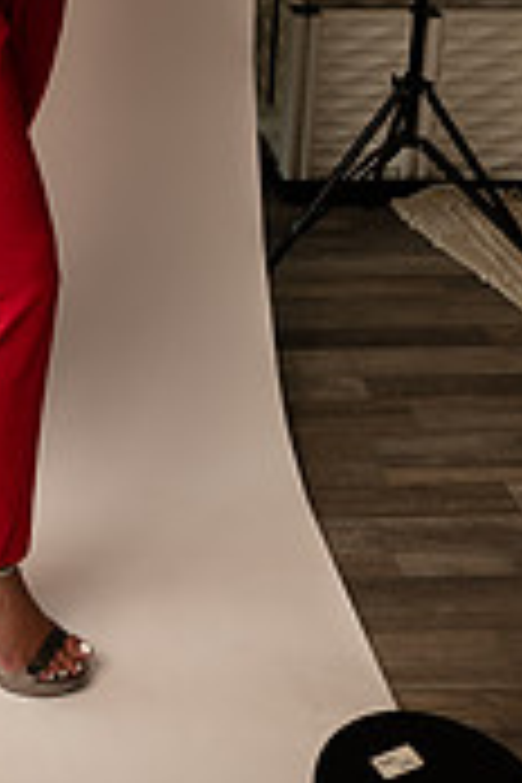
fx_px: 1348
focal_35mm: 62
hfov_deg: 20.7
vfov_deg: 28.7
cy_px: -122
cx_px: -76
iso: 100
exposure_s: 1/160
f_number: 3.2
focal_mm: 24
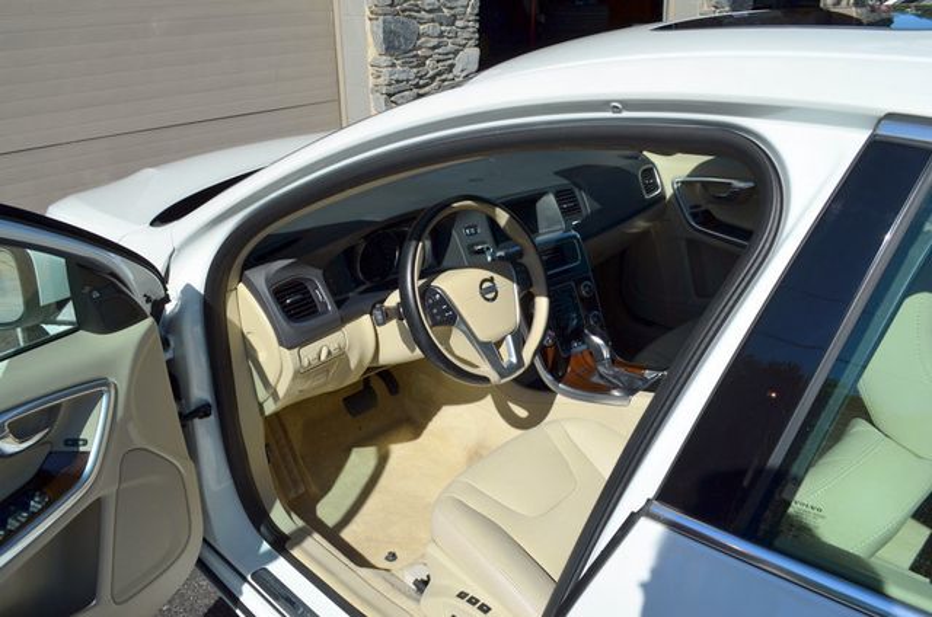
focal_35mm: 30
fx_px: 775
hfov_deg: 62.0
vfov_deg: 43.4
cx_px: 466
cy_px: 308
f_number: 9
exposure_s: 1/320
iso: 100
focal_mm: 20
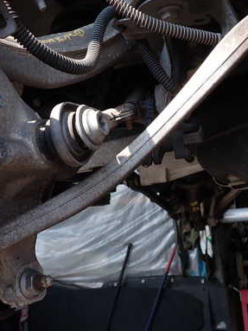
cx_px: 124
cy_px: 158
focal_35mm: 47
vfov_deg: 40.4
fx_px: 449
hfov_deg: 30.9
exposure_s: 1/250
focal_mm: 5.4
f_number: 3.2
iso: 100
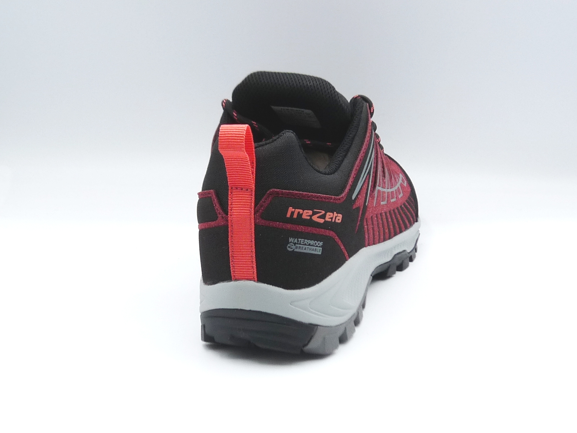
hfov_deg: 39.7
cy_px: 216
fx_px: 800
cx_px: 288
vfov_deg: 30.3
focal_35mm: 48
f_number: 4
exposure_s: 1/125
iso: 100
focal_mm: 4.8
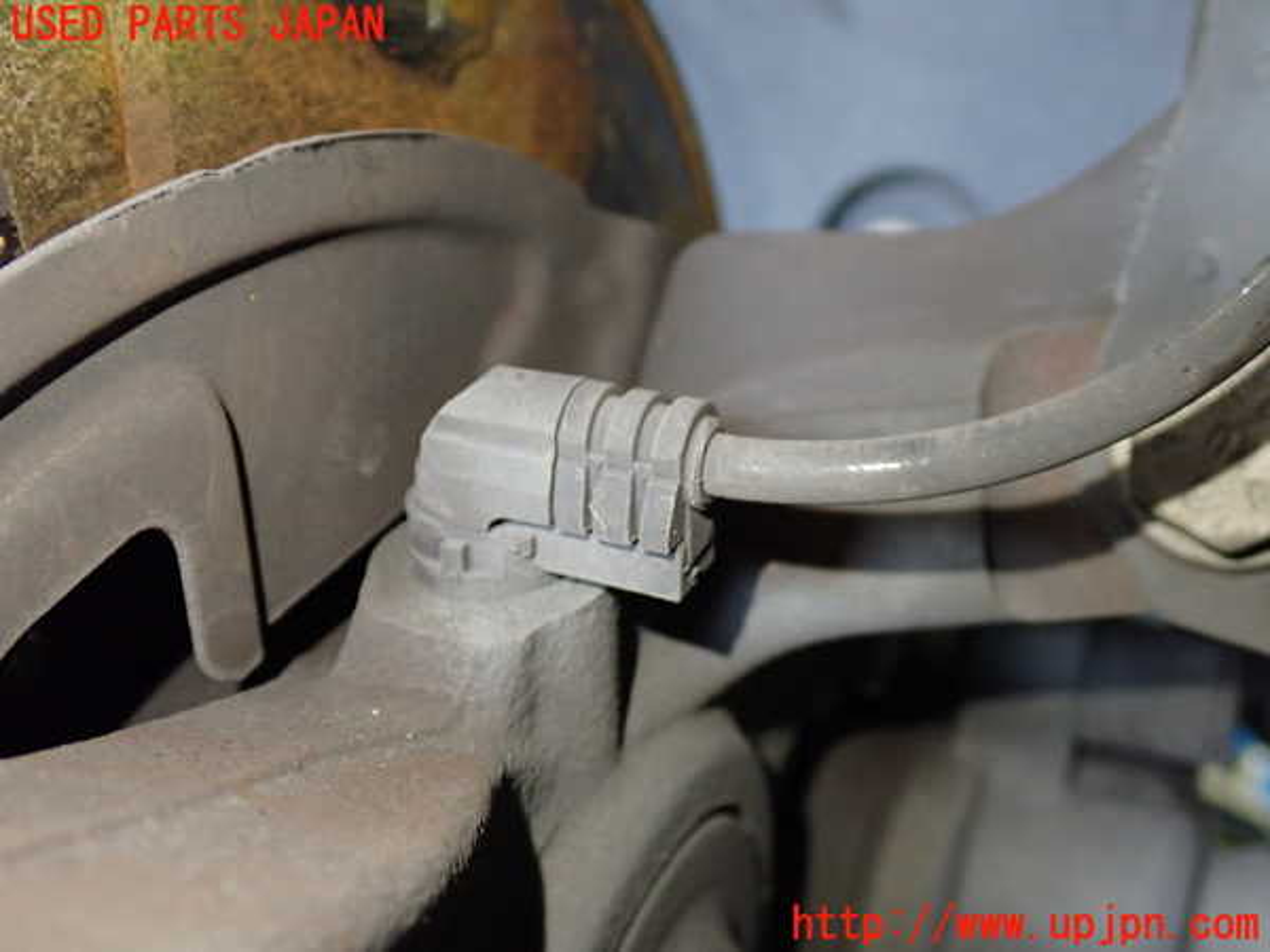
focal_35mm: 41
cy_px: 476
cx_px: 635
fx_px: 1504
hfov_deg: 45.8
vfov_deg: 35.1
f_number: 2.8
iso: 800
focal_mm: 7.31
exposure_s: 1/40
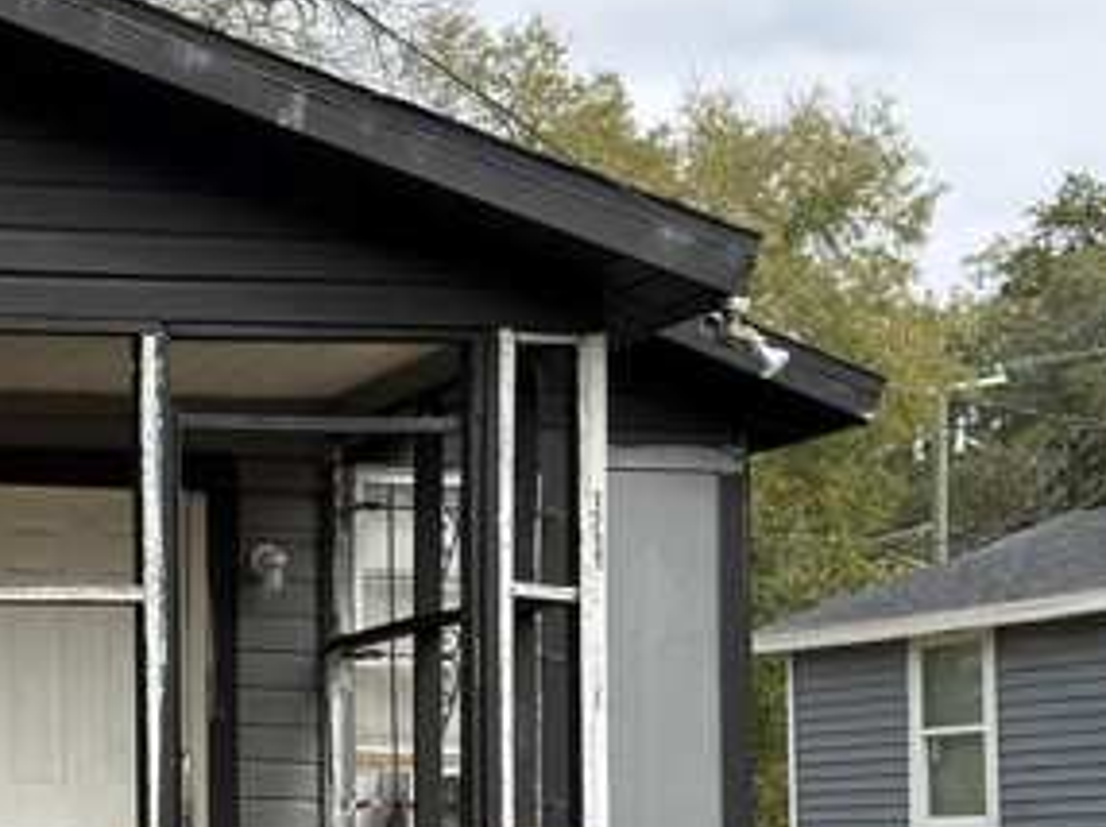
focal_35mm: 98
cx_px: -139
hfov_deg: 19.2
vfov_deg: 14.9
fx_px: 3129
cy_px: 738
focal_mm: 6.76
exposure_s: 1/2445
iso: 64
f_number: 1.78
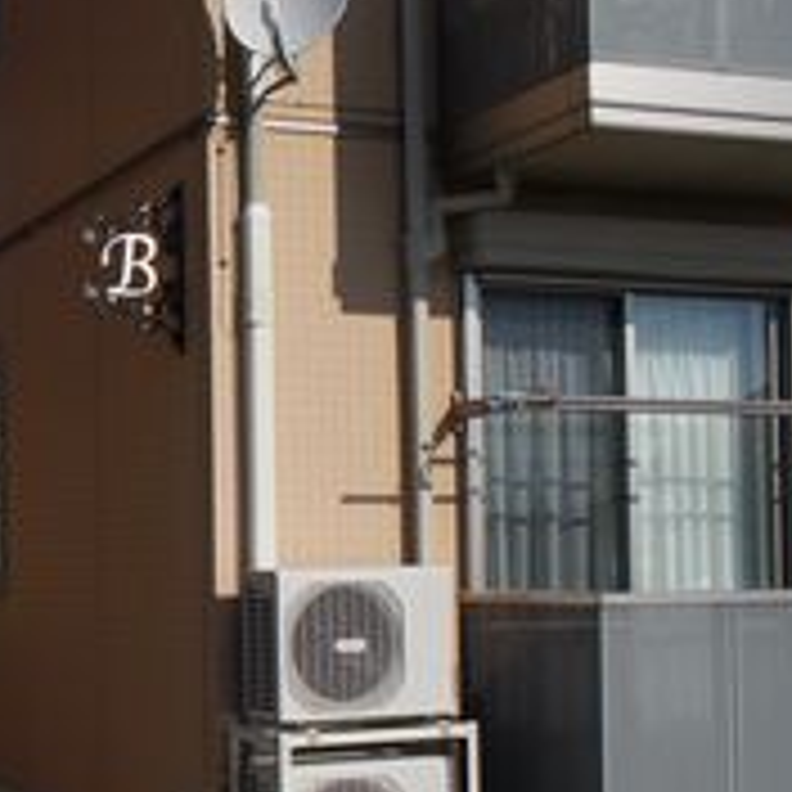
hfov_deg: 26.8
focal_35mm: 58
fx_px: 1501
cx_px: -112
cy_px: 567
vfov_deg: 29.2
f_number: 8
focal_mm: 16
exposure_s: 1/1000
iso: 200
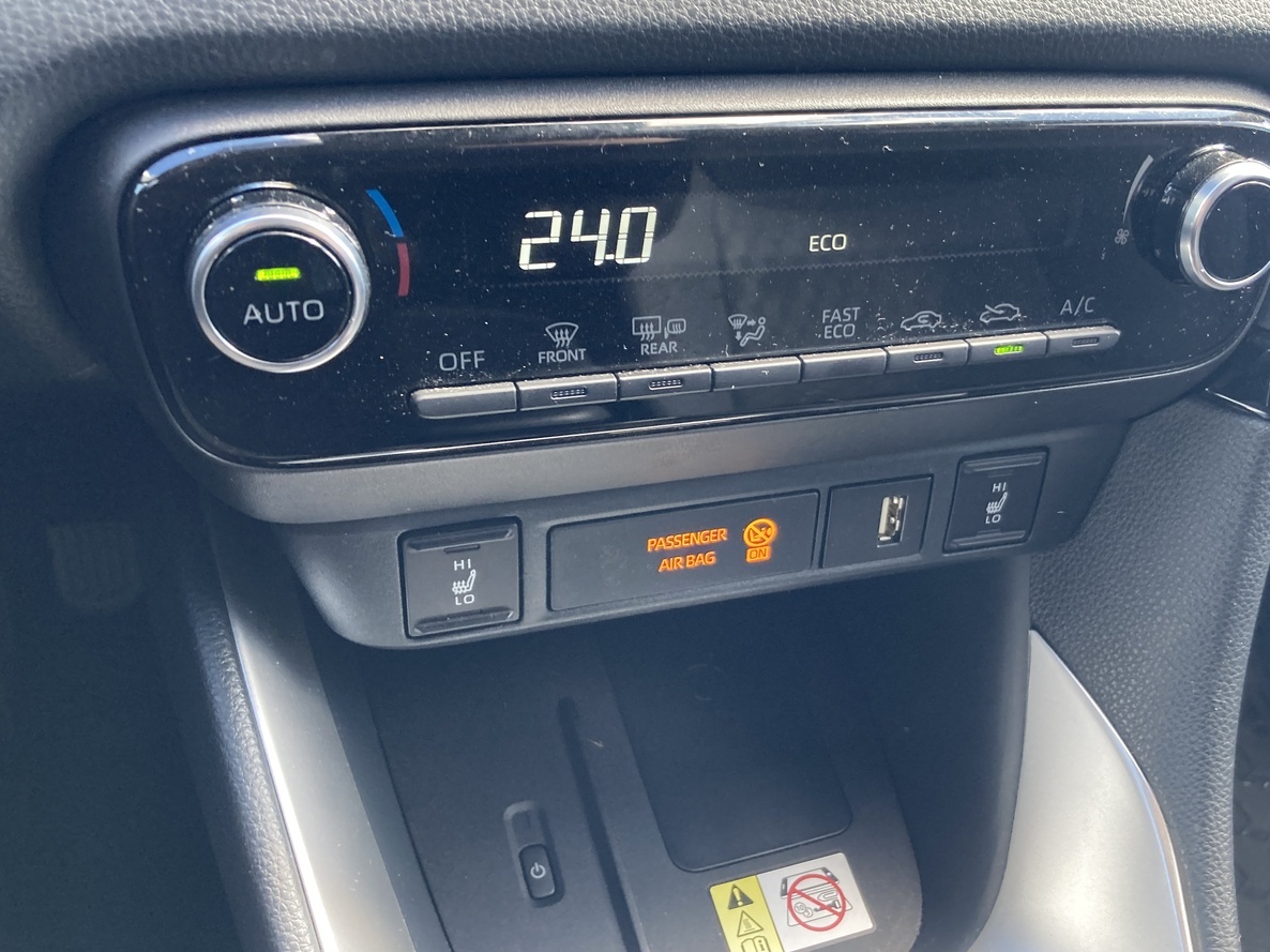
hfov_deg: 53.6
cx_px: 753
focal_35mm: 34
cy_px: 449
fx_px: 1247
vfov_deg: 41.8
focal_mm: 3.99
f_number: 1.8
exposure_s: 1/61
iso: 80
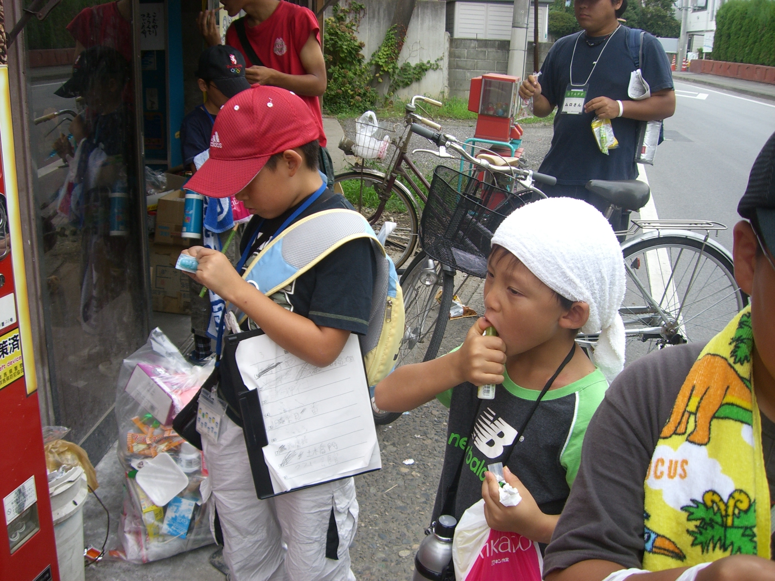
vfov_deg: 37.7
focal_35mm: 38
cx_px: 388
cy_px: 290
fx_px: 851
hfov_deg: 49.0
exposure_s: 1/320
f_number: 2.7
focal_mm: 6.2
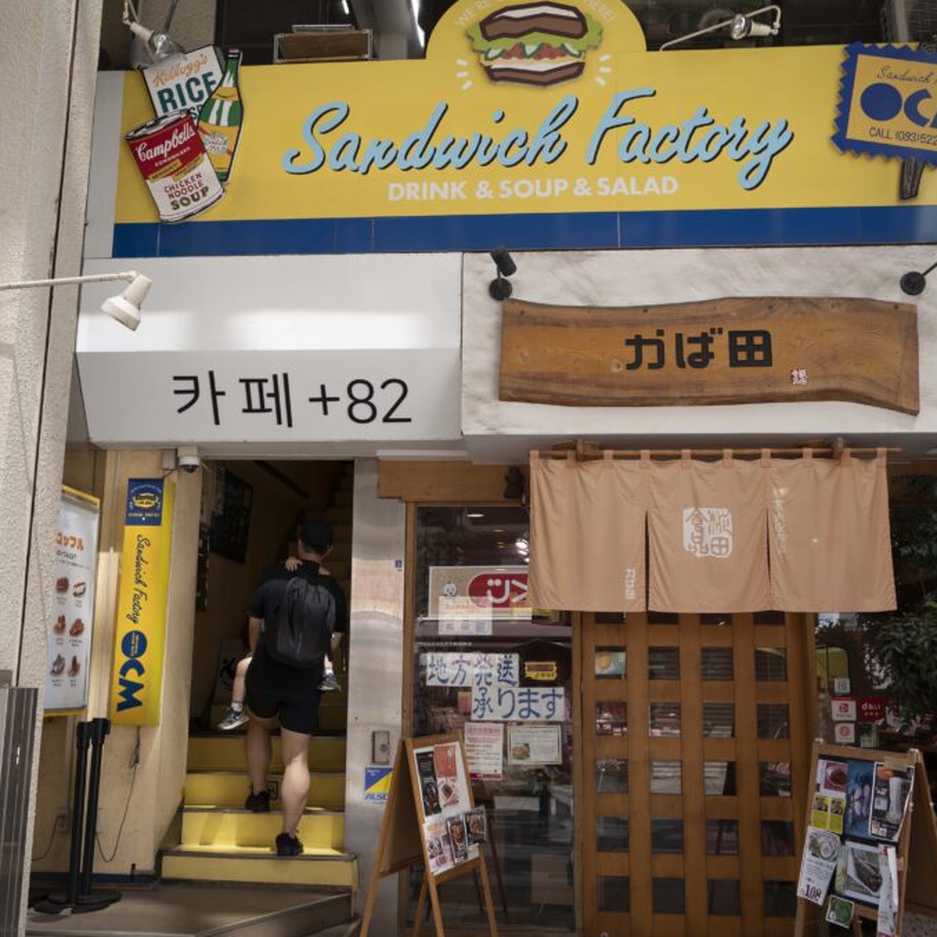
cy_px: 470
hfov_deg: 46.0
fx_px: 1102
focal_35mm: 36
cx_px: 464
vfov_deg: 46.0
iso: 100
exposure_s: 1/200
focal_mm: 28
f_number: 4.5
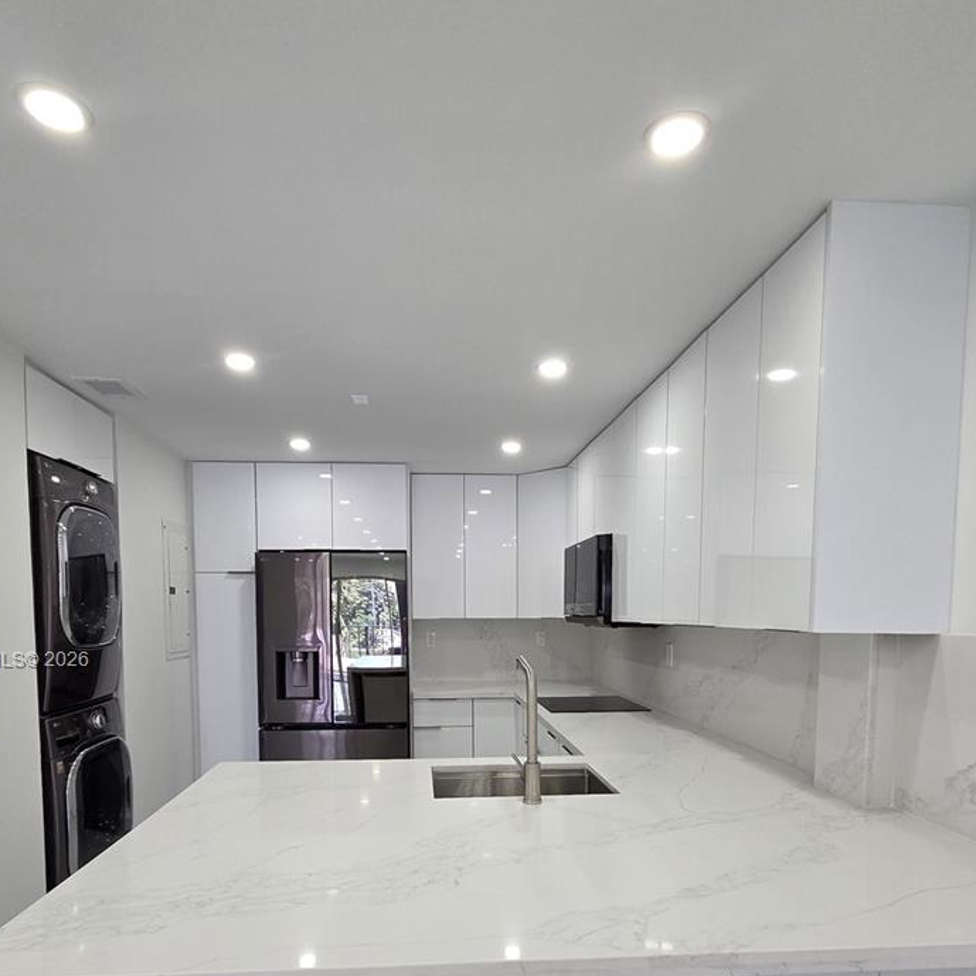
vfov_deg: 72.3
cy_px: 662
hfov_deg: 74.8
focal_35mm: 20
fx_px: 638
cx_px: 465
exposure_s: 1/120
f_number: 2.2
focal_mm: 2.2
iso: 200
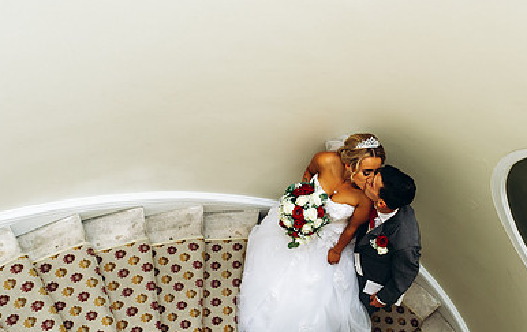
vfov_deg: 23.6
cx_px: 346
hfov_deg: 36.5
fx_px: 792
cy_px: 212
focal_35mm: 55
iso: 100
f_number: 2.5
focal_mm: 35
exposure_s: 1/80
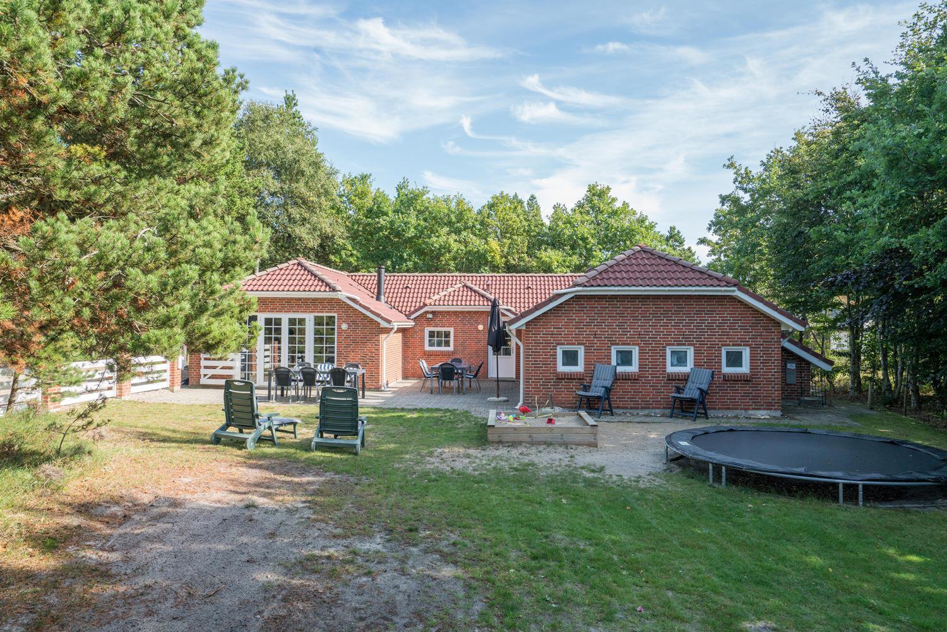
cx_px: 474
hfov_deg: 69.4
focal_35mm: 26
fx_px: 684
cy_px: 316
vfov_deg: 49.6
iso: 1000
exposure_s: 1/500
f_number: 9
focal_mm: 26
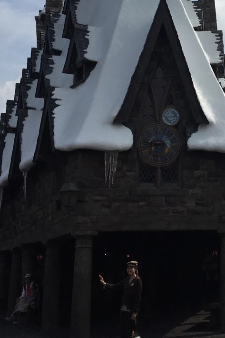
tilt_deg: +16.3
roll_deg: +0.8
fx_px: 638
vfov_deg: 29.0
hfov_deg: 19.4
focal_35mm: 68
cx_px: 225
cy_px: 70
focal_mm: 4.15
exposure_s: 1/4274
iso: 25
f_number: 2.2
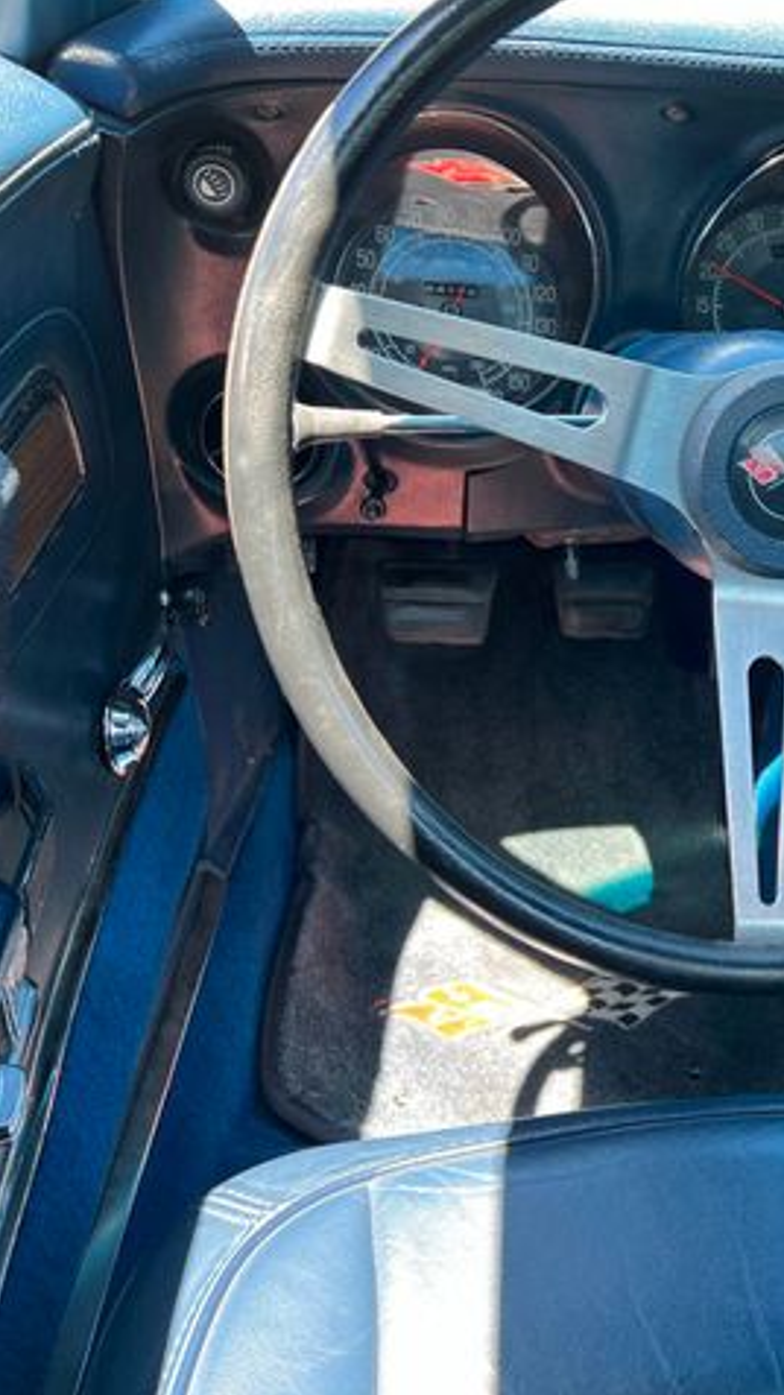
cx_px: 840
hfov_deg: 28.6
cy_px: 696
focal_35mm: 38
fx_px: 1406
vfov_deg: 52.8
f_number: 1.5
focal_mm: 5.7
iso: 64
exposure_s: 1/121
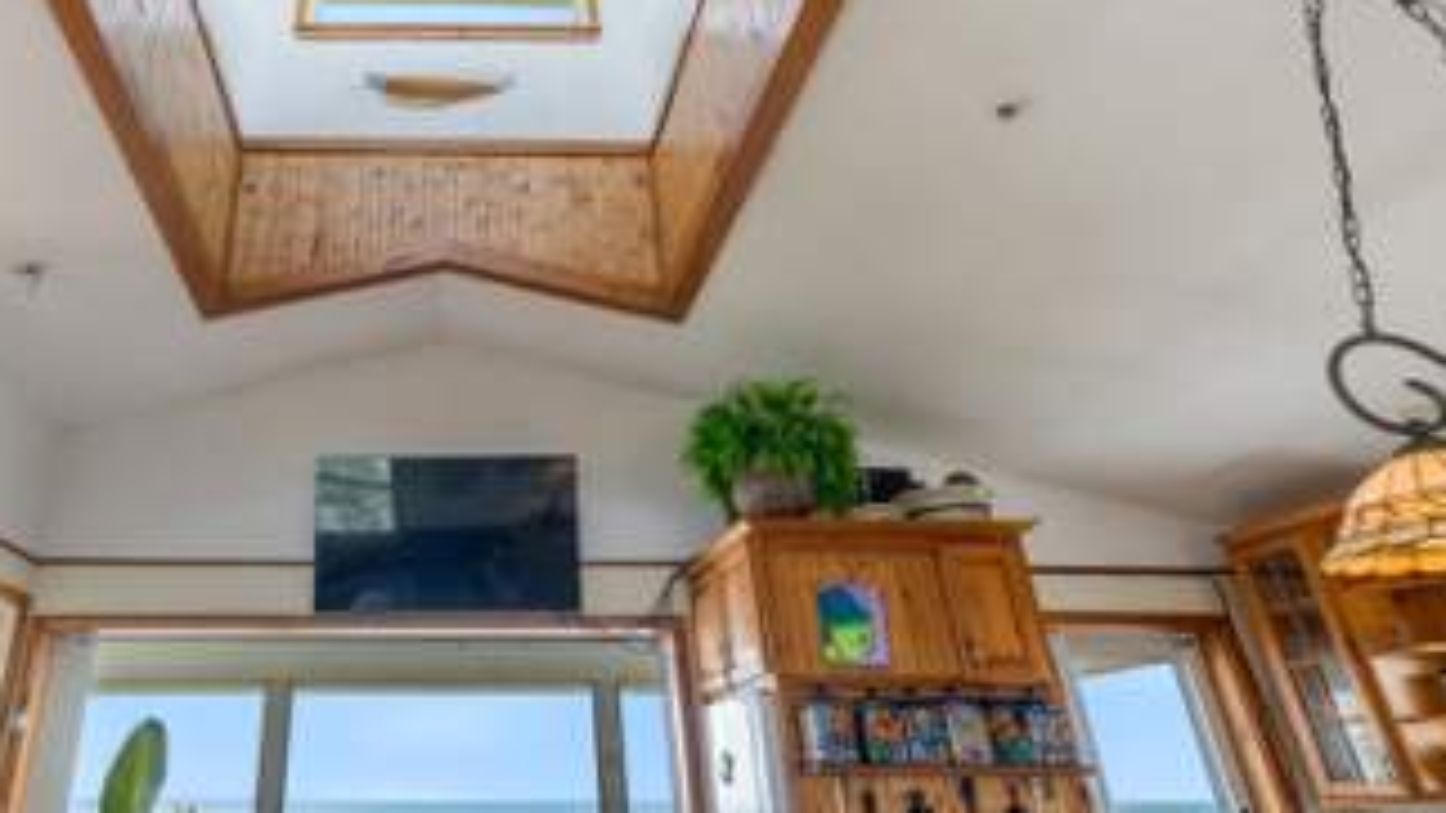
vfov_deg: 45.3
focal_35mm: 25
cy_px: 274
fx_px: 958
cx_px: 458
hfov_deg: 71.4
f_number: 9
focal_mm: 16
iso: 100
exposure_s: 1/5
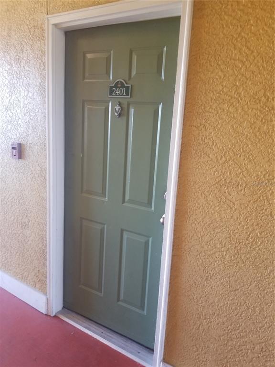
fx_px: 275
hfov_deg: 53.1
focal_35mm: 26
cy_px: 184
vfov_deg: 67.3
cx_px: 138
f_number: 1.7
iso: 160
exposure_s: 1/30
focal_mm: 4.25
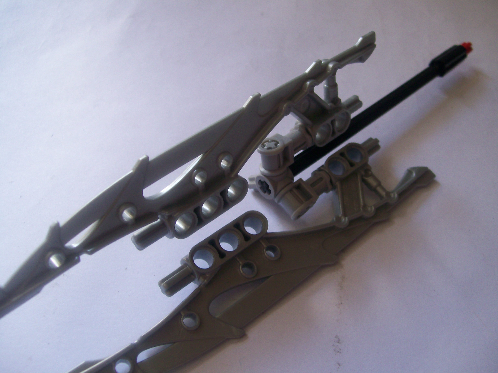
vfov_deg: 39.7
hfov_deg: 51.4
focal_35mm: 36
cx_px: 249
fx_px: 518
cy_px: 186
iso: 80
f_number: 2.7
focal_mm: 6
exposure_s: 1/45.8
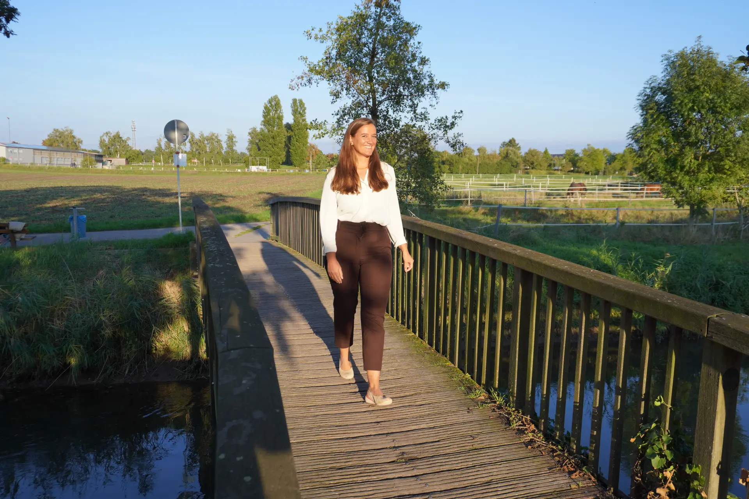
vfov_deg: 43.6
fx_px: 624
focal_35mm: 30
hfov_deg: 61.9
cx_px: 374
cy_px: 250
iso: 100
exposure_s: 1/400
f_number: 4.5
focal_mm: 20
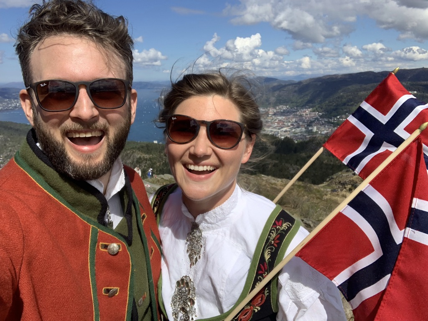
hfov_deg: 56.8
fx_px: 396
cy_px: 160
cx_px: 214
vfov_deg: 44.2
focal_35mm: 32
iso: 16
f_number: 2.2
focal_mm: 2.87
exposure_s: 1/1562
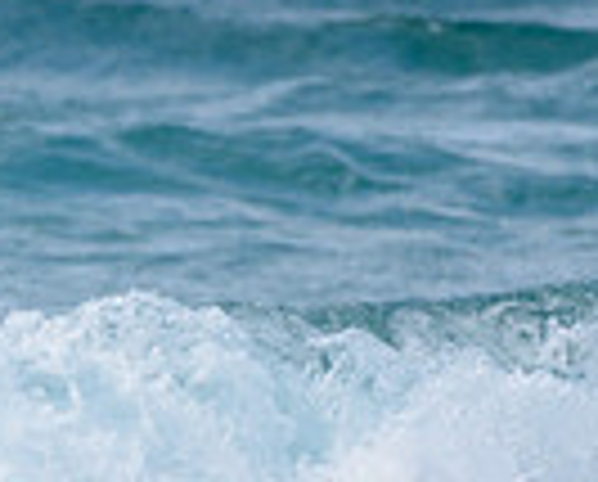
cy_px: 536
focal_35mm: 2506
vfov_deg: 0.6
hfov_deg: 0.8
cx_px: -265
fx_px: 44450
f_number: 5.6
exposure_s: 1/1600
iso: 200
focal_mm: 500
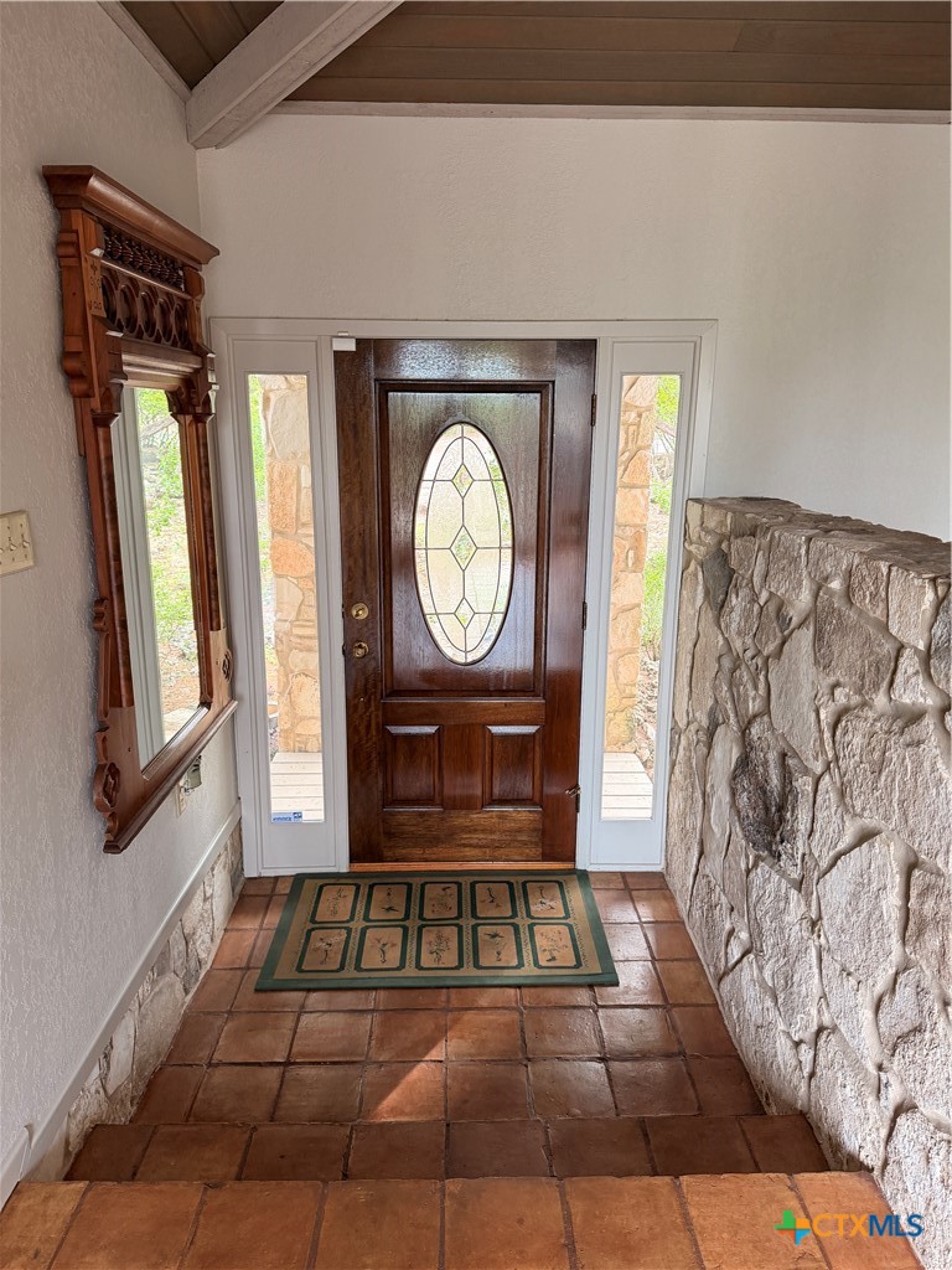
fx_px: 880
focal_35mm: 24
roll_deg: -0.8
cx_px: 476
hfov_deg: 56.8
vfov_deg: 71.6
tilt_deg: -14.5
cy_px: 635
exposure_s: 1/70
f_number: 1.78
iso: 200
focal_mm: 6.76
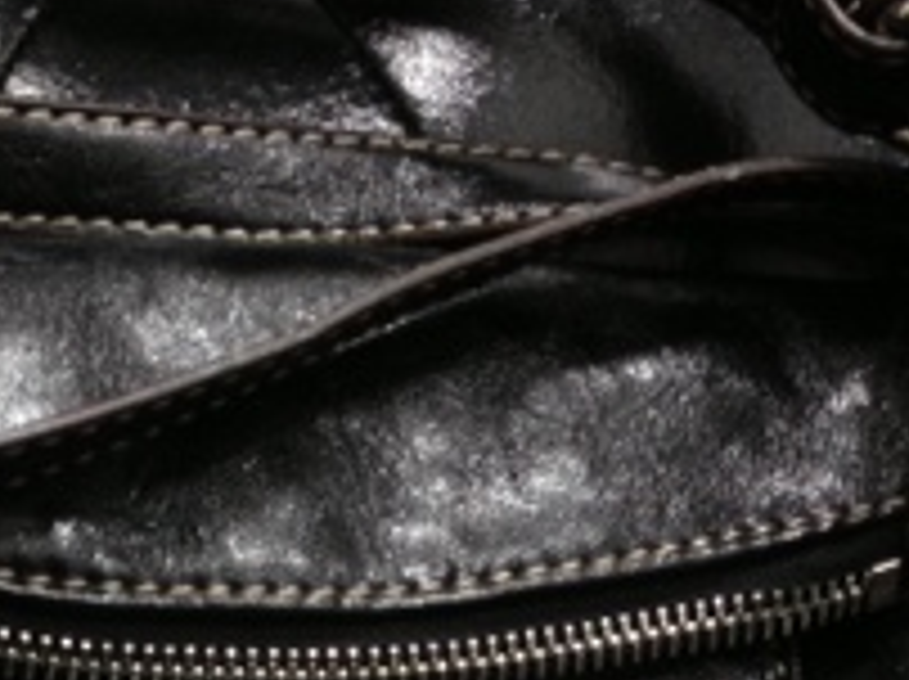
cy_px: 847
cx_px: 297
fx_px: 2911
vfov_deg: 12.9
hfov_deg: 17.7
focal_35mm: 111
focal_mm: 4.28
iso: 100
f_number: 2.4
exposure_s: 1/20
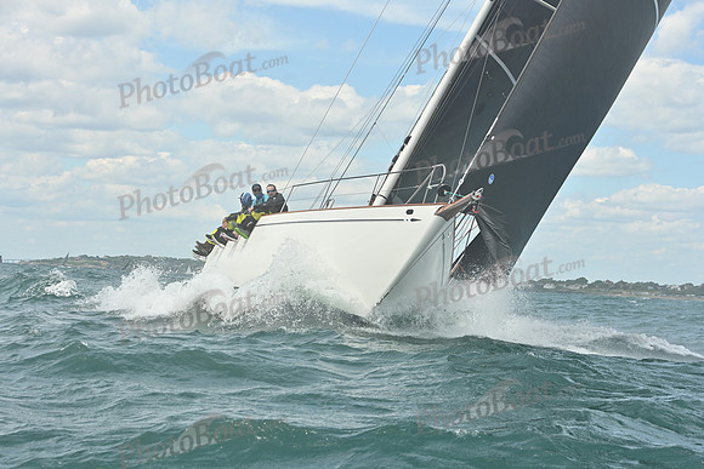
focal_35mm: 90
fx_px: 1760
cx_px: 352
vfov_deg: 15.2
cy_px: 234
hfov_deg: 22.6
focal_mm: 90
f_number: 8
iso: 320
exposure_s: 1/1250
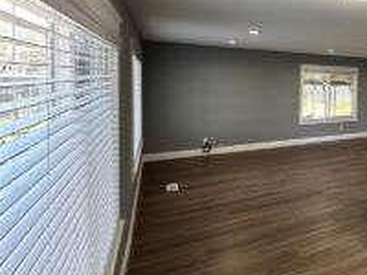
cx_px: 365
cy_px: 90
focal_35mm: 28
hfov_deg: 51.2
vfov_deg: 48.8
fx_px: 297
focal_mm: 2.22
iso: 200
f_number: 2.2
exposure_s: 1/120
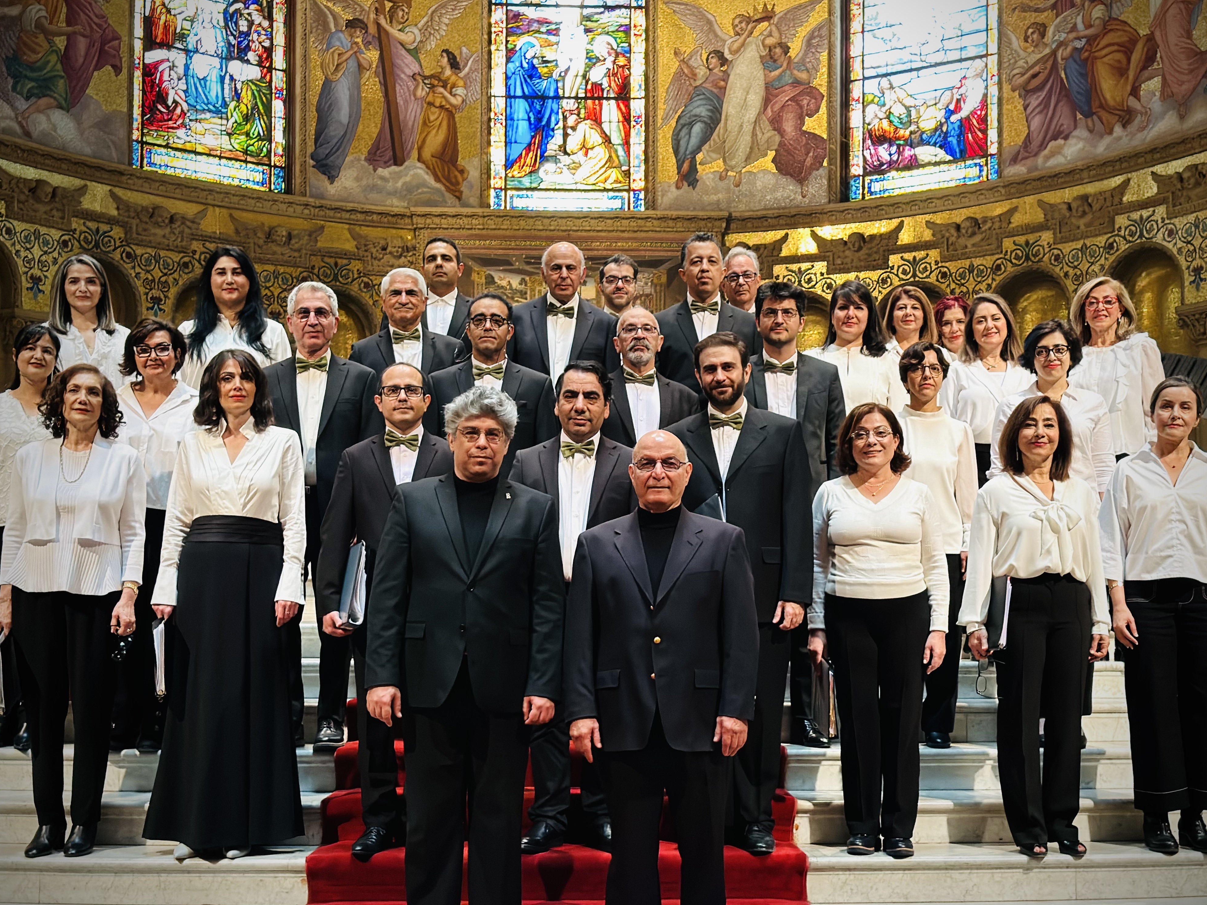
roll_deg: +0.1
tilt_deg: +5.0
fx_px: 1708
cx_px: 613
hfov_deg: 38.9
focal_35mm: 49
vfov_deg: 29.7
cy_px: 456
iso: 320
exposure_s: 1/60
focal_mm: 6.86
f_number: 1.78
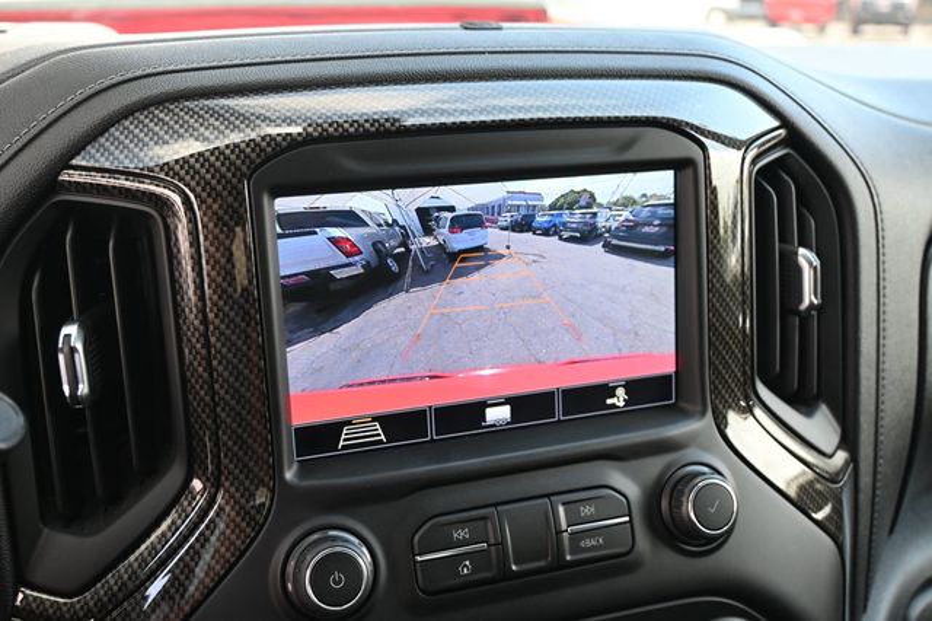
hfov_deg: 51.3
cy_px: 310
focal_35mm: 38
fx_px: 970
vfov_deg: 35.5
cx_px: 466
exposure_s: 1/125
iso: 560
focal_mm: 25
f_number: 4.2
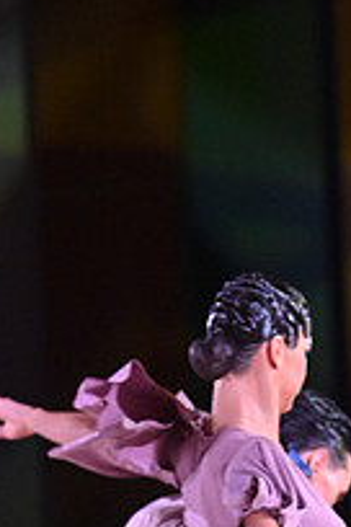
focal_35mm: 413
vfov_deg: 5.0
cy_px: 708
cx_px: 244
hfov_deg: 3.3
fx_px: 6040
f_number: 5.6
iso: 5000
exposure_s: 1/400
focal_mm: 145
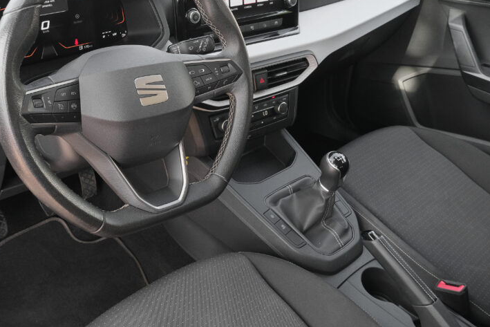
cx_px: 222
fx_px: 531
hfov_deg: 49.5
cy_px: 132
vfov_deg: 34.1
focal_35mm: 39
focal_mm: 18.1
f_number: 9
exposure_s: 1/100
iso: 2000
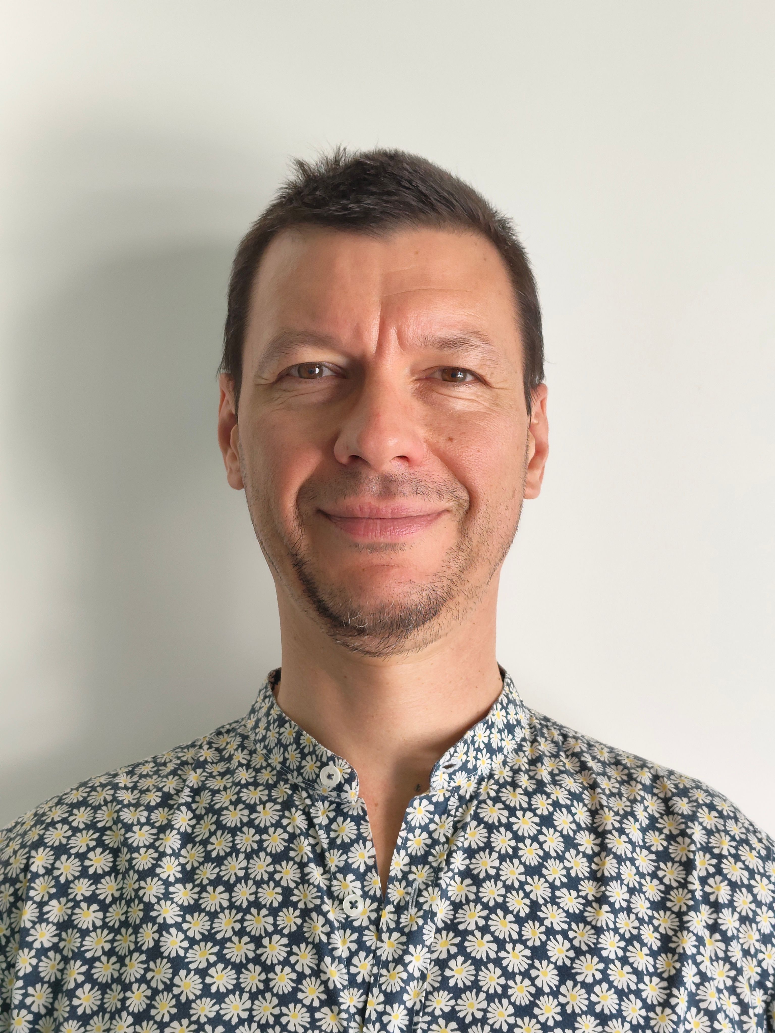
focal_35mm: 50
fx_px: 1493
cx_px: 388
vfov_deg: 38.2
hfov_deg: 29.1
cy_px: 516
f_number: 1.88
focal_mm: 5.56
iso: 422
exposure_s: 1/100
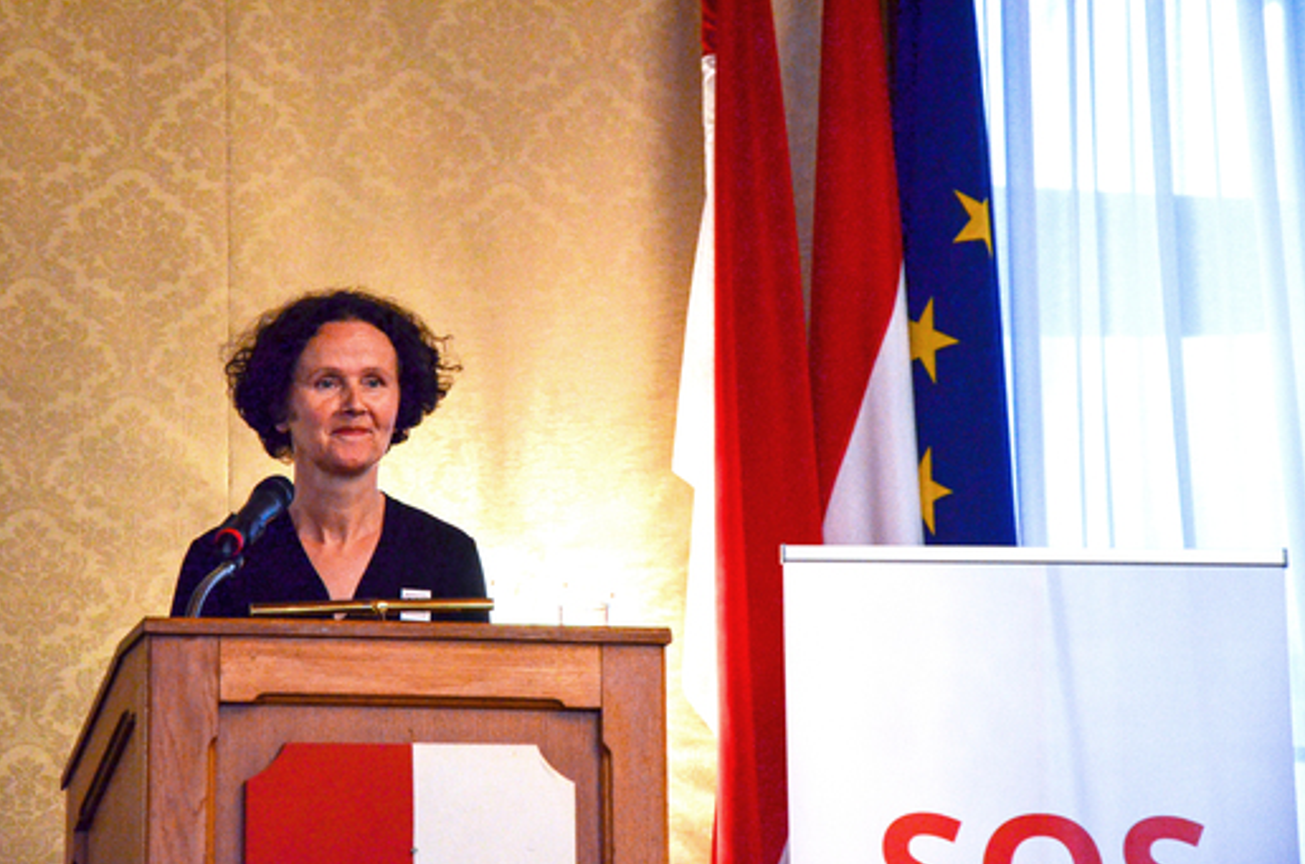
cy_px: 419
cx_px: 598
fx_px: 5011
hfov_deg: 14.8
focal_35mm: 139
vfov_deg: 9.9
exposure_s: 1/125
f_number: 5.6
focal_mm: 85
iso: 2000
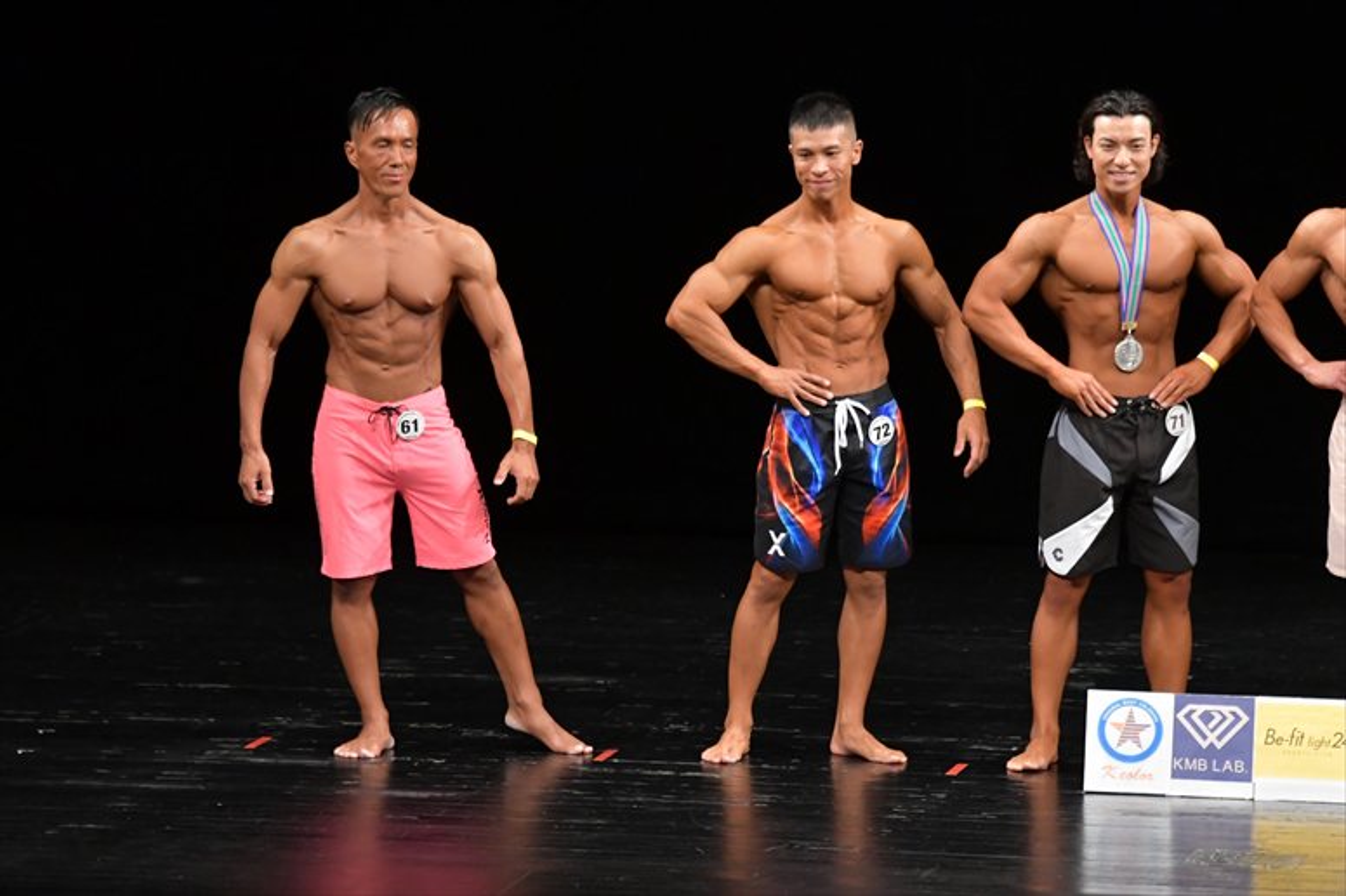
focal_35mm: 255
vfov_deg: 5.4
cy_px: 448
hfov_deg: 8.1
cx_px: 673
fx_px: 9530
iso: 3200
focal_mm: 170
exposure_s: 1/400
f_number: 5.6
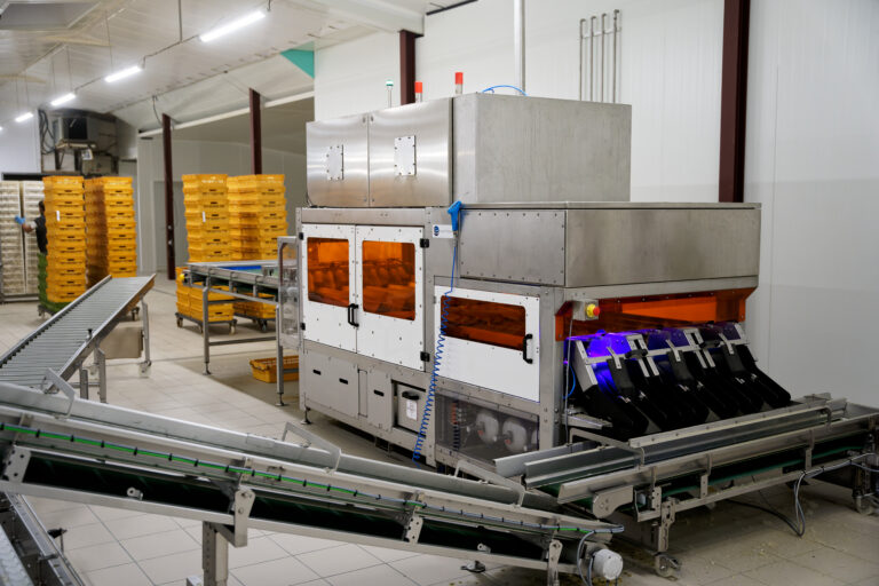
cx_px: 440
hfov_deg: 51.9
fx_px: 903
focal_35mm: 37
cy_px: 293
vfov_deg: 35.9
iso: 800
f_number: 2.8
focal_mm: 37
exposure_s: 1/250
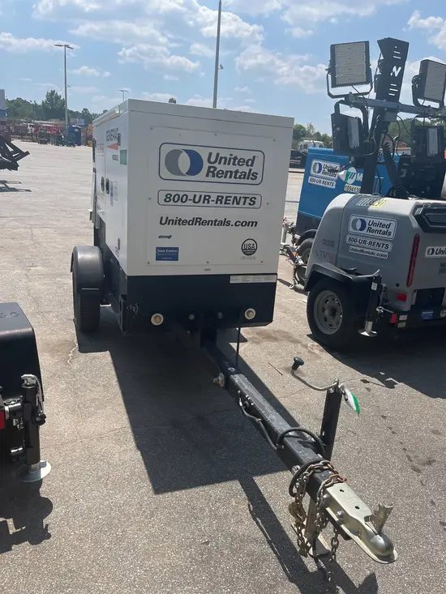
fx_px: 447
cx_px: 223
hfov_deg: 53.1
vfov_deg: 67.3
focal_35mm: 26
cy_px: 297
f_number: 1.6
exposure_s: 1/3413
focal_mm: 5.1
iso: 50
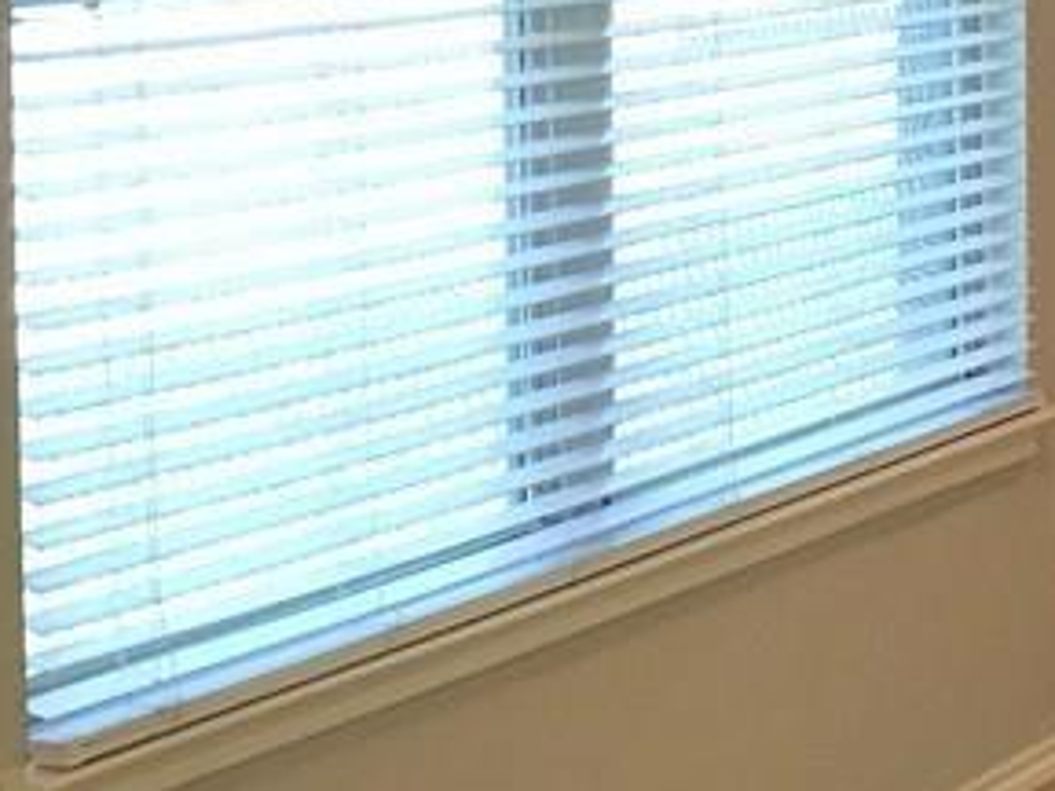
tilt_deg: -1.4
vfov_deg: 14.0
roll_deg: -0.3
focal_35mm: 103
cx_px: 1832
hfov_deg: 16.4
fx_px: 3139
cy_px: -139
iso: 50
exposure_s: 1/15
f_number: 2.2
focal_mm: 4.15
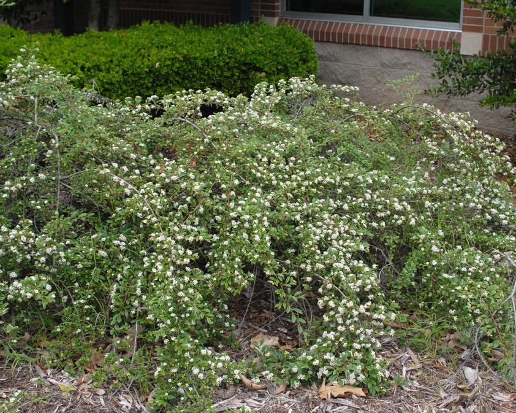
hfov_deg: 38.7
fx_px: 733
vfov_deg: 31.4
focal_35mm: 48
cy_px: 206
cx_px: 287
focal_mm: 28
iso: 400
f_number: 9
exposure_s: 1/320
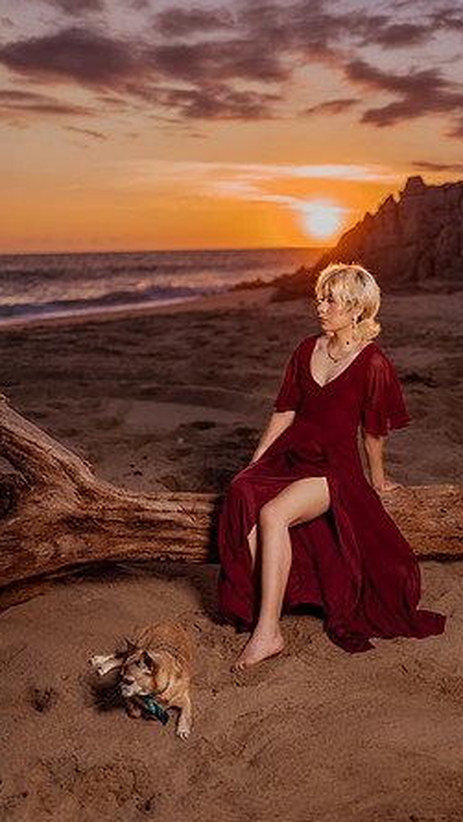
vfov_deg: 54.0
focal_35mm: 37
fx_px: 807
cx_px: 273
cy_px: 413
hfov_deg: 31.9
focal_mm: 35
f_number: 1.4
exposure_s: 1/1600
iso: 50
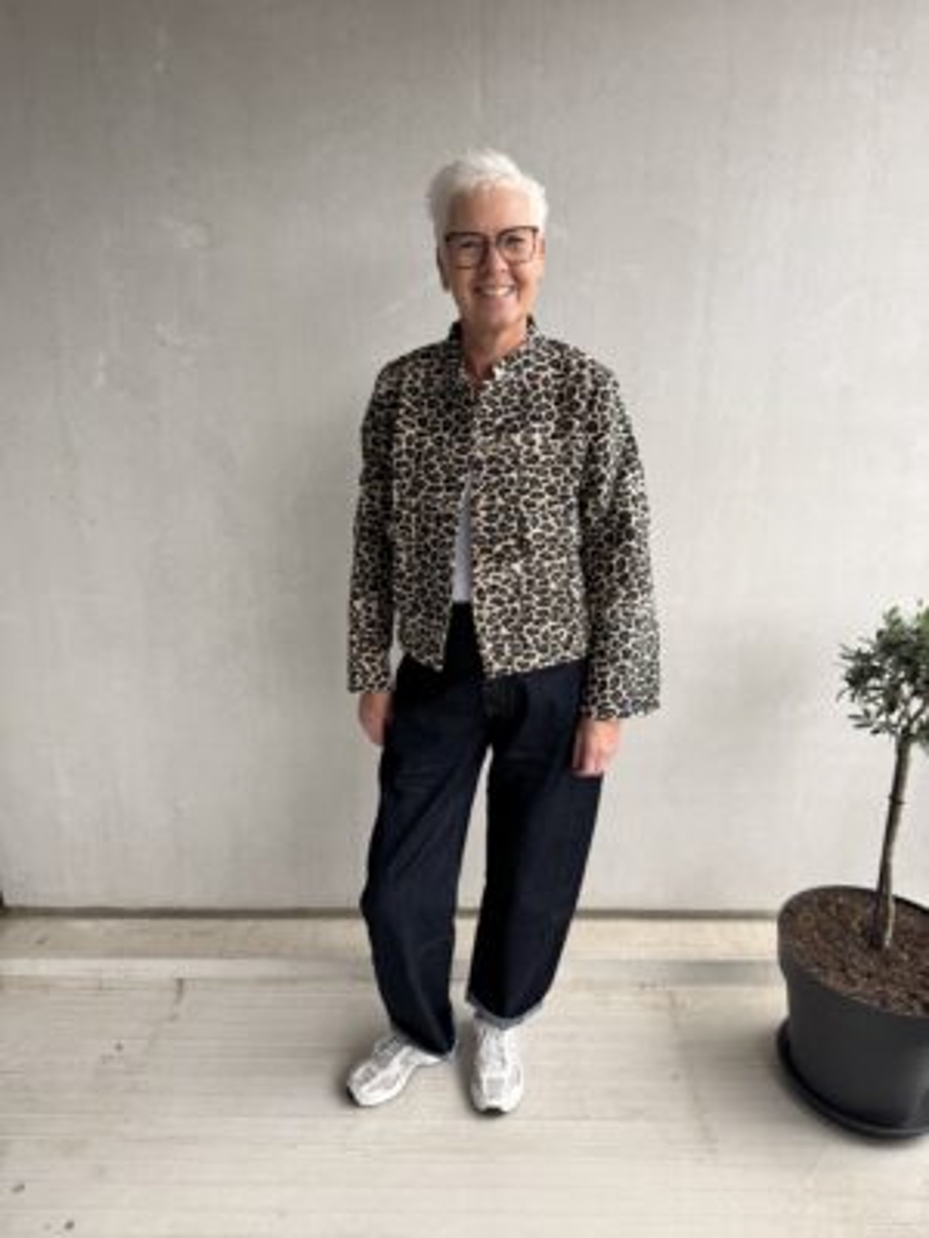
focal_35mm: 24
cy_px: 619
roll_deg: -0.4
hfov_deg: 56.8
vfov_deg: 71.6
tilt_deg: -17.1
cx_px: 464
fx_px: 859
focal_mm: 6.76
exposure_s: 1/121
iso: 64
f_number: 1.78
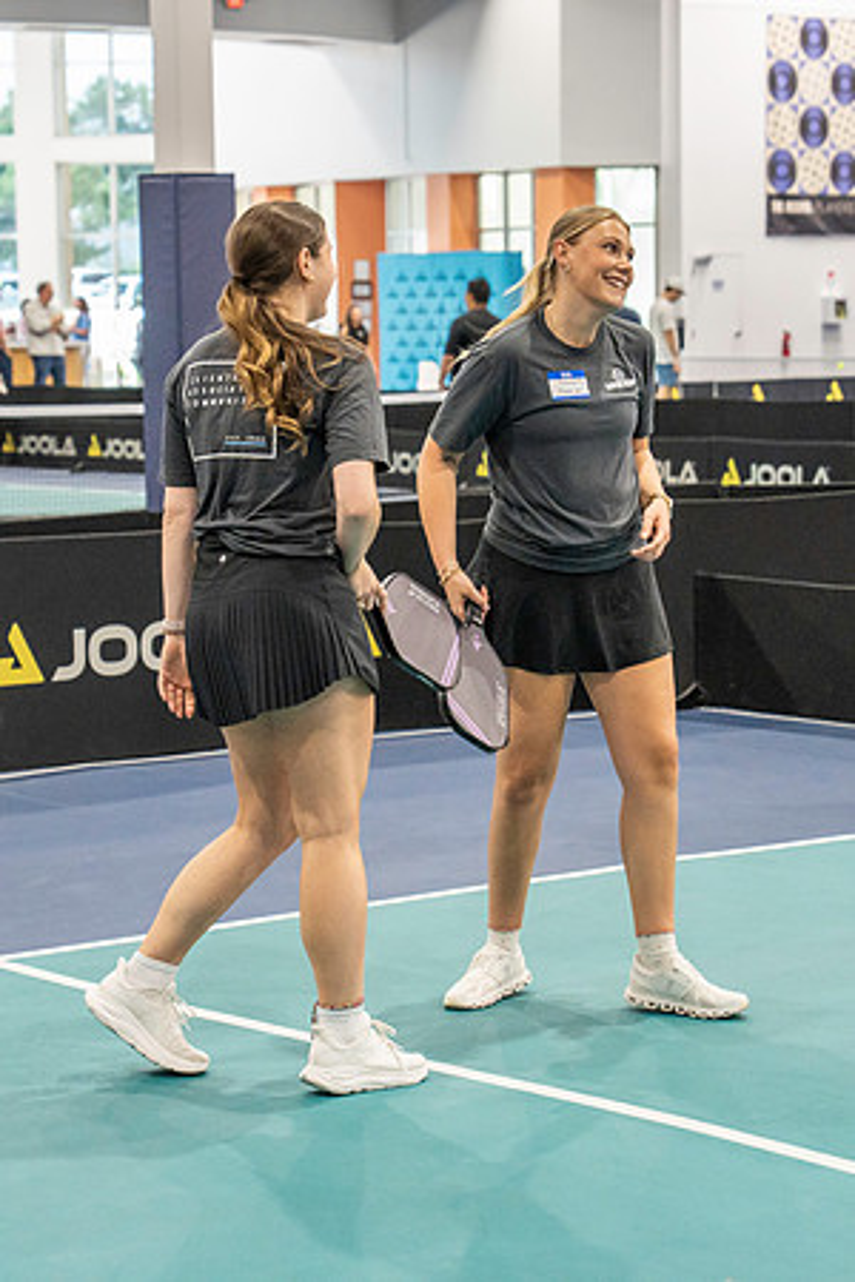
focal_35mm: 105
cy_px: 641
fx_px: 3740
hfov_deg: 13.0
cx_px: 446
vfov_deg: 19.5
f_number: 4
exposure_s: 1/400
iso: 4000
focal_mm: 70
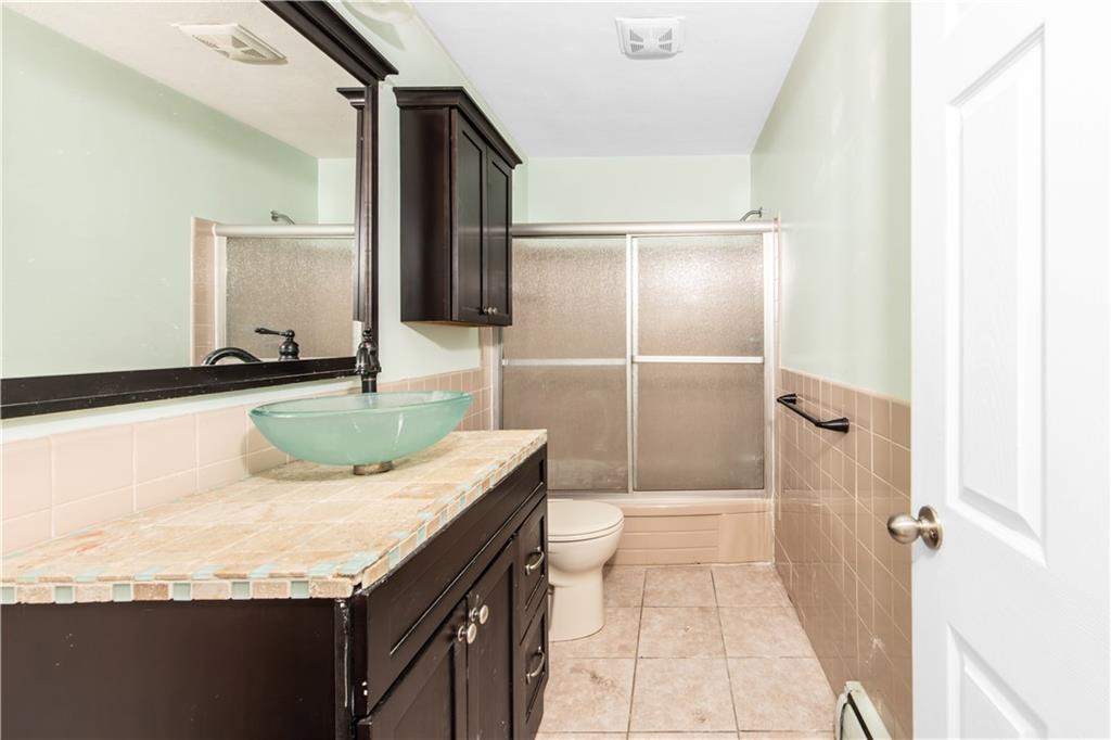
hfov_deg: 104.3
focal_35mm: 14
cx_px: 556
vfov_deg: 81.2
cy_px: 370
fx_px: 432
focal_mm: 14
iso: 800
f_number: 10
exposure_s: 1
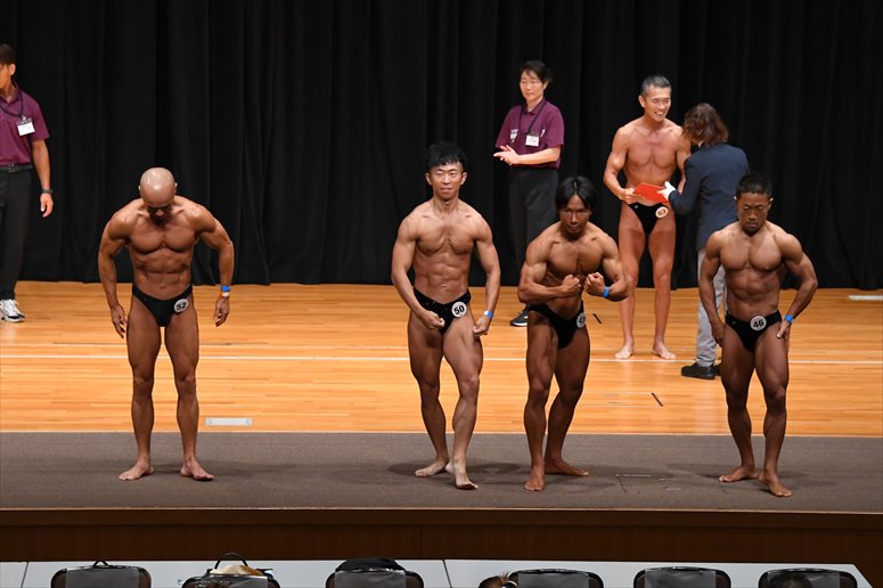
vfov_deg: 9.1
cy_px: 294
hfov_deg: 13.7
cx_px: 442
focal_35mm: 150
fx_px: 3677
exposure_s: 1/400
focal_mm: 100
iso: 4000
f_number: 5.6
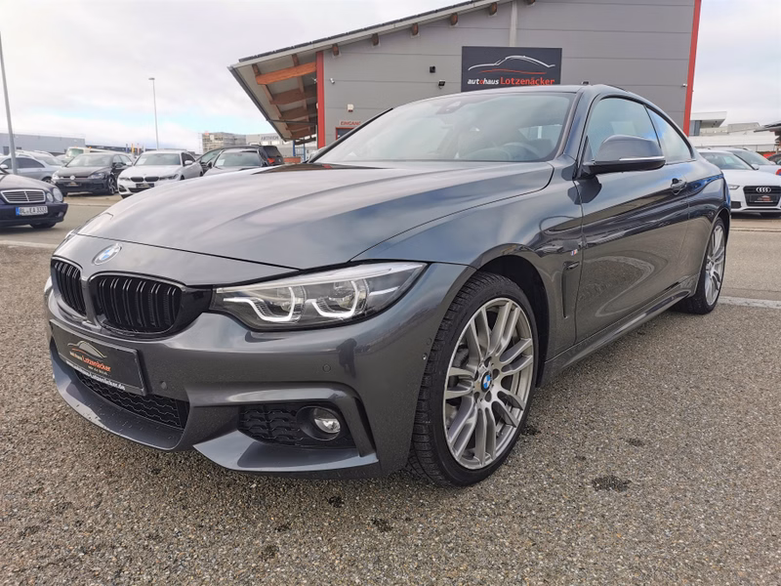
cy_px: 293
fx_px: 609
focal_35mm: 27
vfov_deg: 51.4
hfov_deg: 65.3
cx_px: 390
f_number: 1.8
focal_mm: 5.58
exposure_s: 1/578
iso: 50
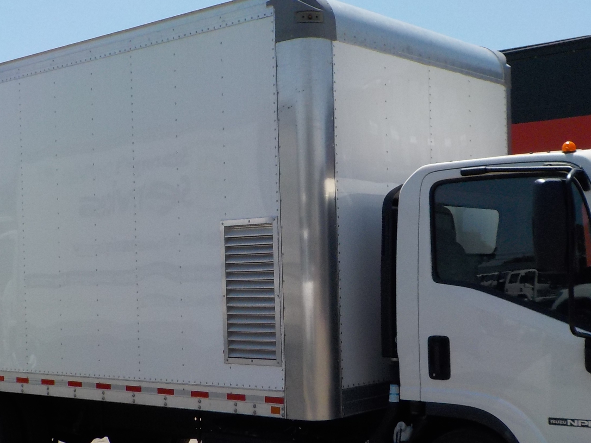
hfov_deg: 34.9
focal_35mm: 55
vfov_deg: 26.5
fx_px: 939
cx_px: 300
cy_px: 277
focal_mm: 4.1
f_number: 3.3
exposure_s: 1/1000
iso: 125
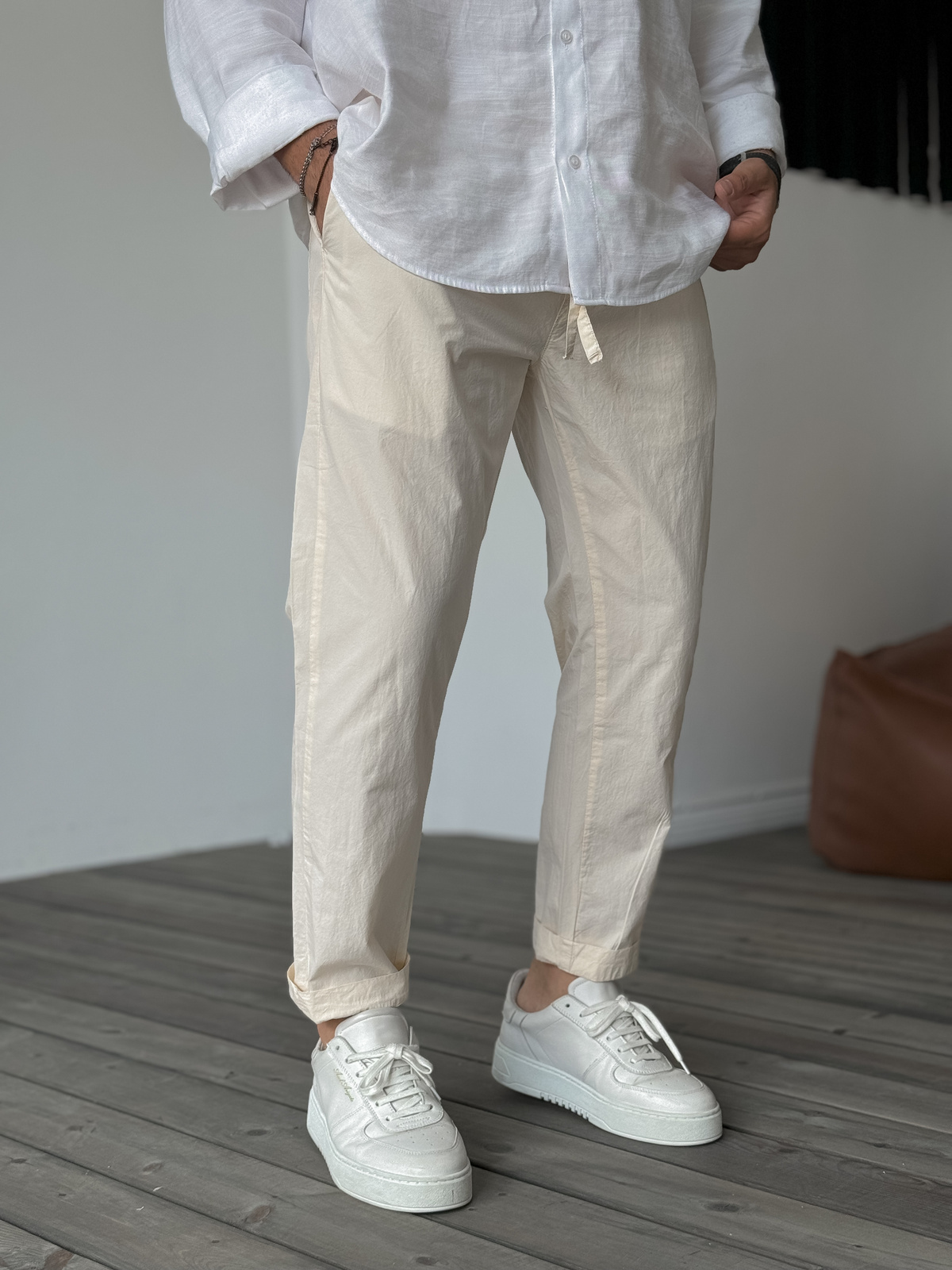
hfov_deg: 30.3
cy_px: 635
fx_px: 1760
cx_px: 476
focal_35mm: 48
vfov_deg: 39.7
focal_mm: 6.76
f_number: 1.8
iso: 64
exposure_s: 1/220
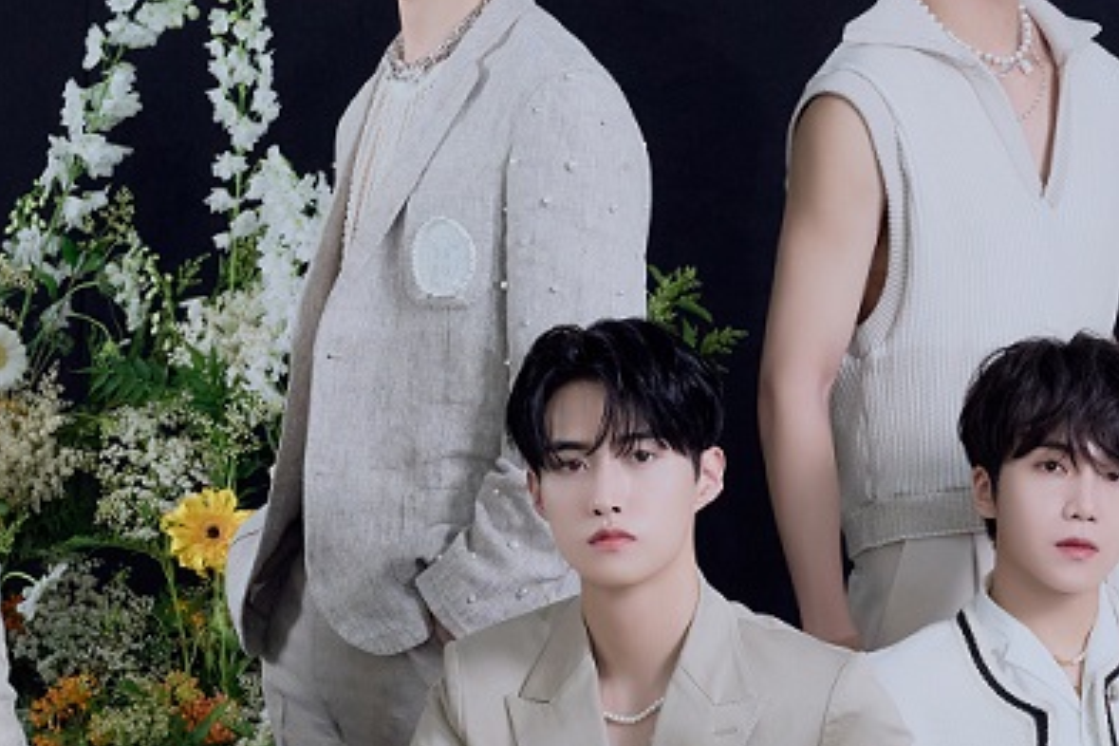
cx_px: 706
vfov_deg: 7.3
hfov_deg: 10.9
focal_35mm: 189
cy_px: 594
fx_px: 5871
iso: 1250
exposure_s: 1/160
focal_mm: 49.5
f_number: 5.6
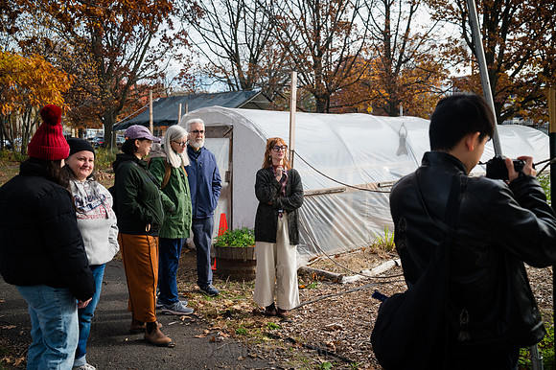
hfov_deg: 54.5
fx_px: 540
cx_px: 278
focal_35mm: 35
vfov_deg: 37.8
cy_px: 185
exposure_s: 1/640
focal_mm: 35
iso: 640
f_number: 4
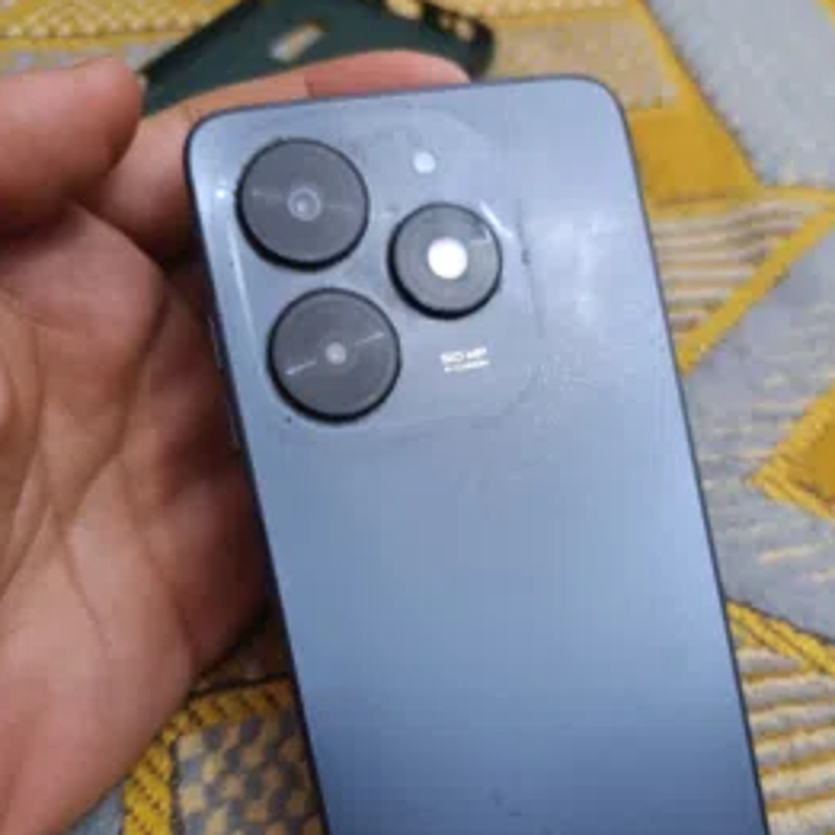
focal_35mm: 31
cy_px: 541
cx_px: 464
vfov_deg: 51.8
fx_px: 846
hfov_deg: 52.4
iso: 2500
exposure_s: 1/25
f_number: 1.6
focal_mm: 6.14
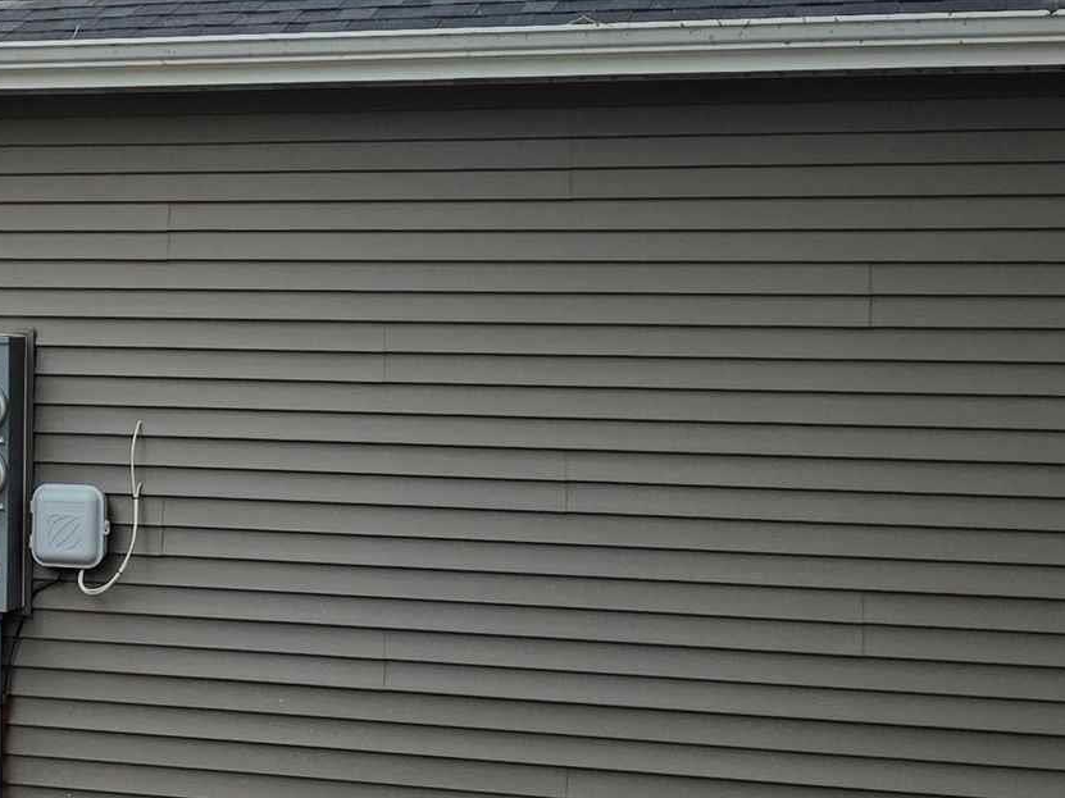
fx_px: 2615
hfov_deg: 22.4
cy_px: 214
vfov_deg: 17.3
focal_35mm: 85
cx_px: 64
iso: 80
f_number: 1.7
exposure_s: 1/5958
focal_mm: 6.3
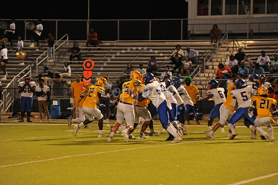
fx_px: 1544
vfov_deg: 6.9
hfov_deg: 10.3
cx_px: 139
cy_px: 92
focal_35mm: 200
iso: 3200
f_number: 5.6
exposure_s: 1/160
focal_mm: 200
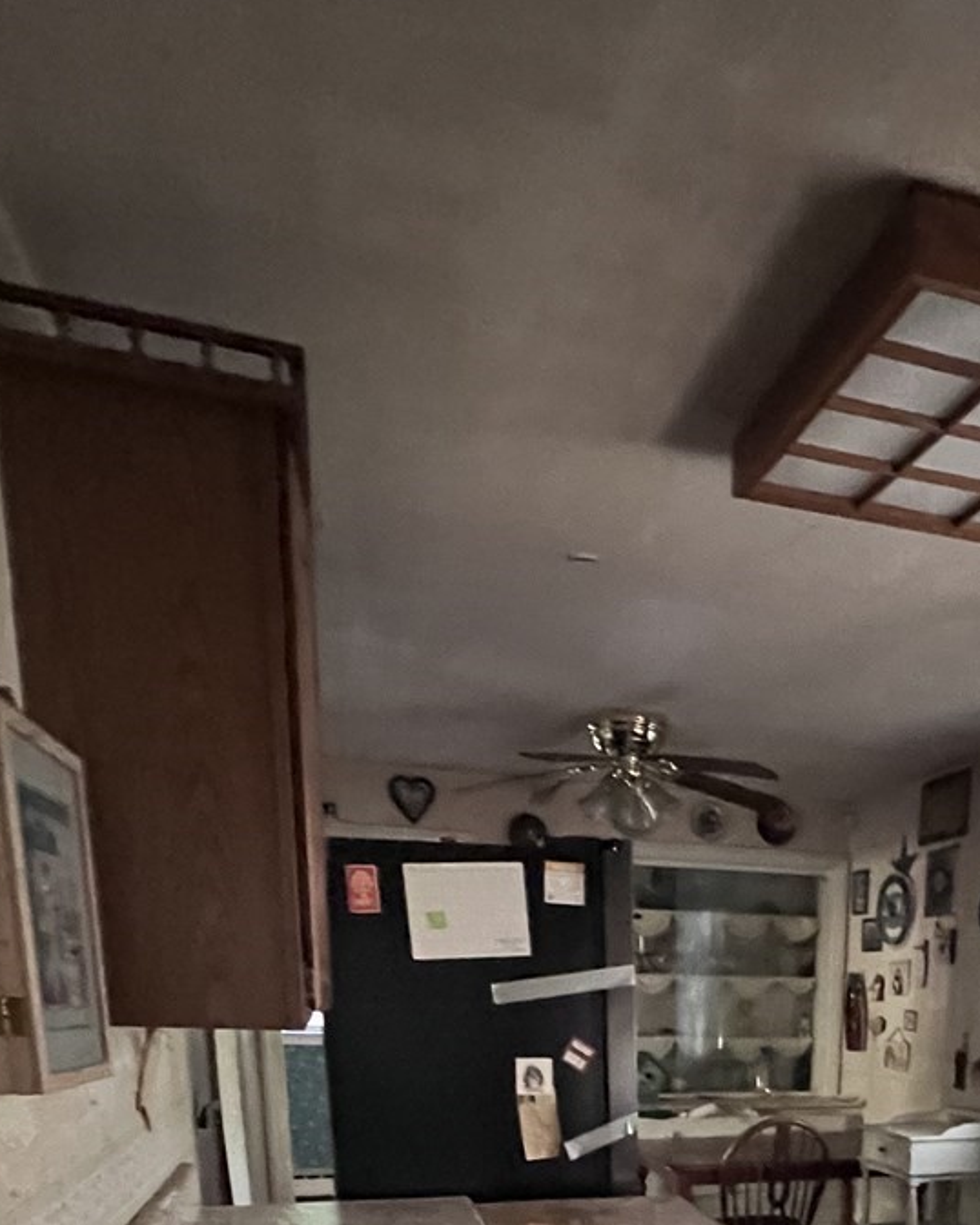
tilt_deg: -14.4
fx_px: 1051
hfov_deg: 48.2
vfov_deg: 47.9
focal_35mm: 29
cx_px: 730
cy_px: 1271
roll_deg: -2.4
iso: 1250
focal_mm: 1.57
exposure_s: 1/32
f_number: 1.8
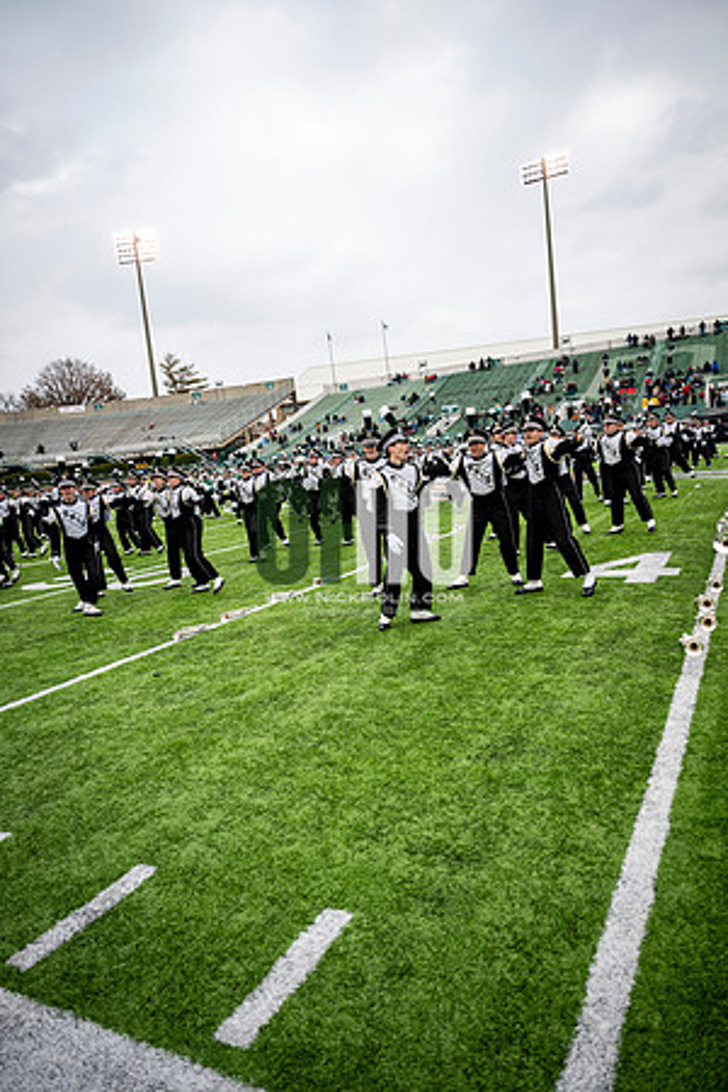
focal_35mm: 24
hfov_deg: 53.1
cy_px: 546
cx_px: 364
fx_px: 728
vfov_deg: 73.7
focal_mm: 24
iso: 100
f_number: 2.8
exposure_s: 1/500
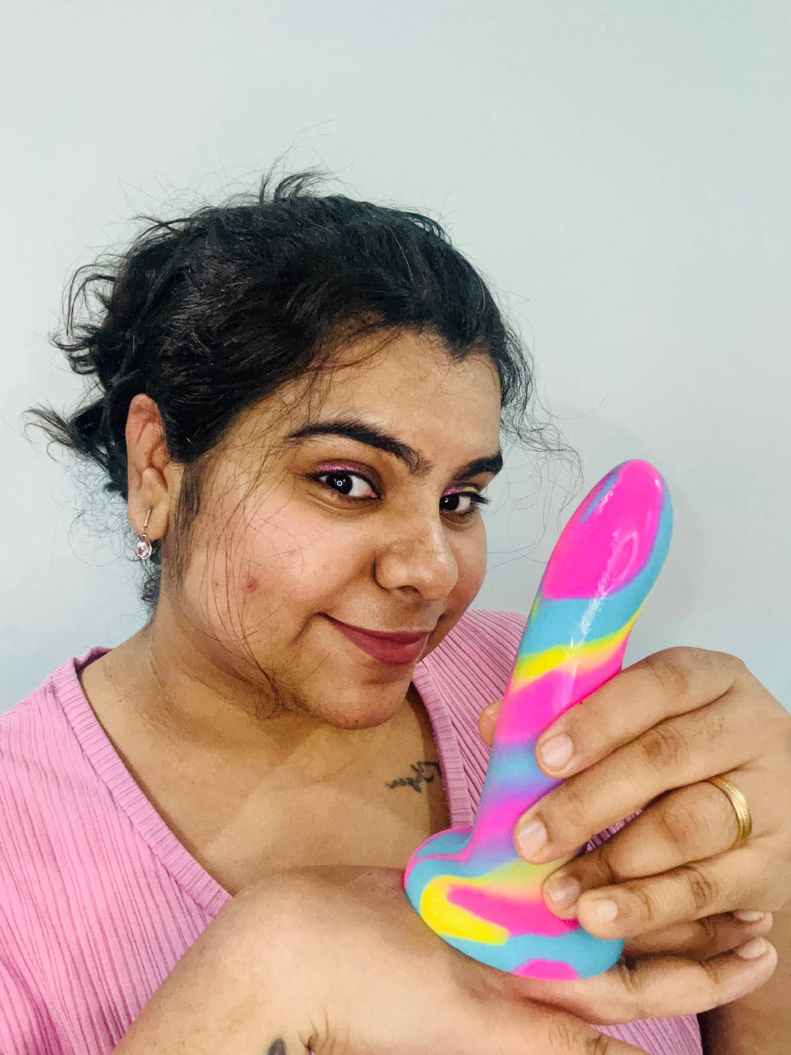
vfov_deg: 60.0
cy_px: 528
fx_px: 914
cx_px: 396
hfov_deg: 46.8
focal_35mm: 30
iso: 320
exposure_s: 1/33
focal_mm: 2.69
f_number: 1.9
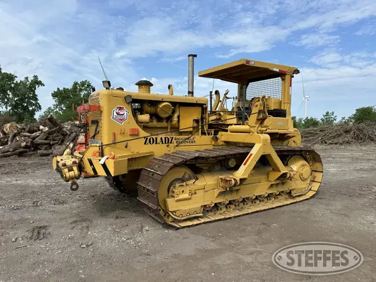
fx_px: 261
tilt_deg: -1.3
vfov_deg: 56.8
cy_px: 141
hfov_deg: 71.6
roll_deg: -0.6
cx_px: 188
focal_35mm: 24
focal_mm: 6.86
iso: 80
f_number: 1.78
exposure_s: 1/3472
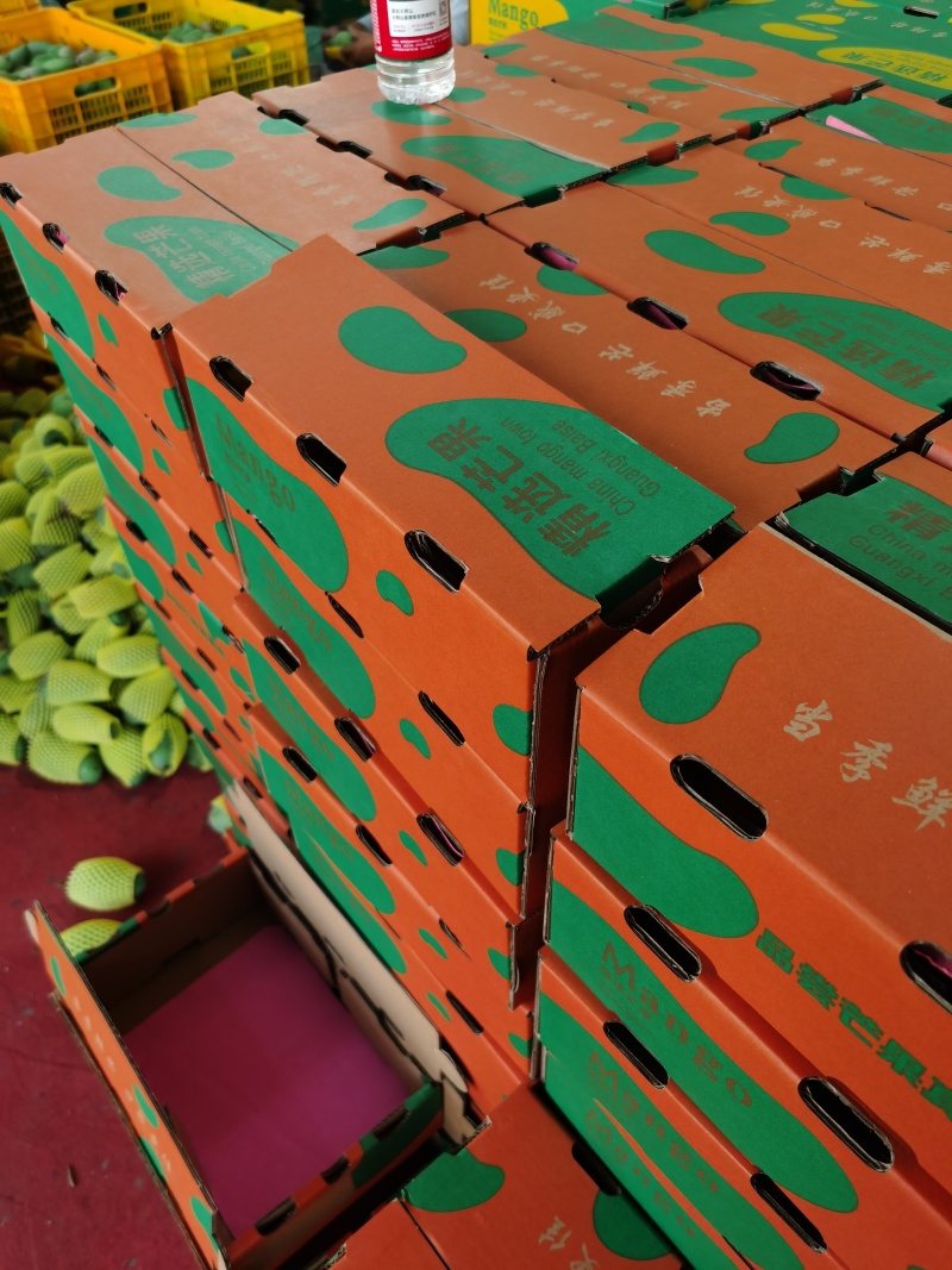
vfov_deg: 65.3
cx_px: 476
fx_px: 990
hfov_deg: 51.3
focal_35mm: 27
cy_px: 635
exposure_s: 1/100
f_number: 1.6
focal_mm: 5.56
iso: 50
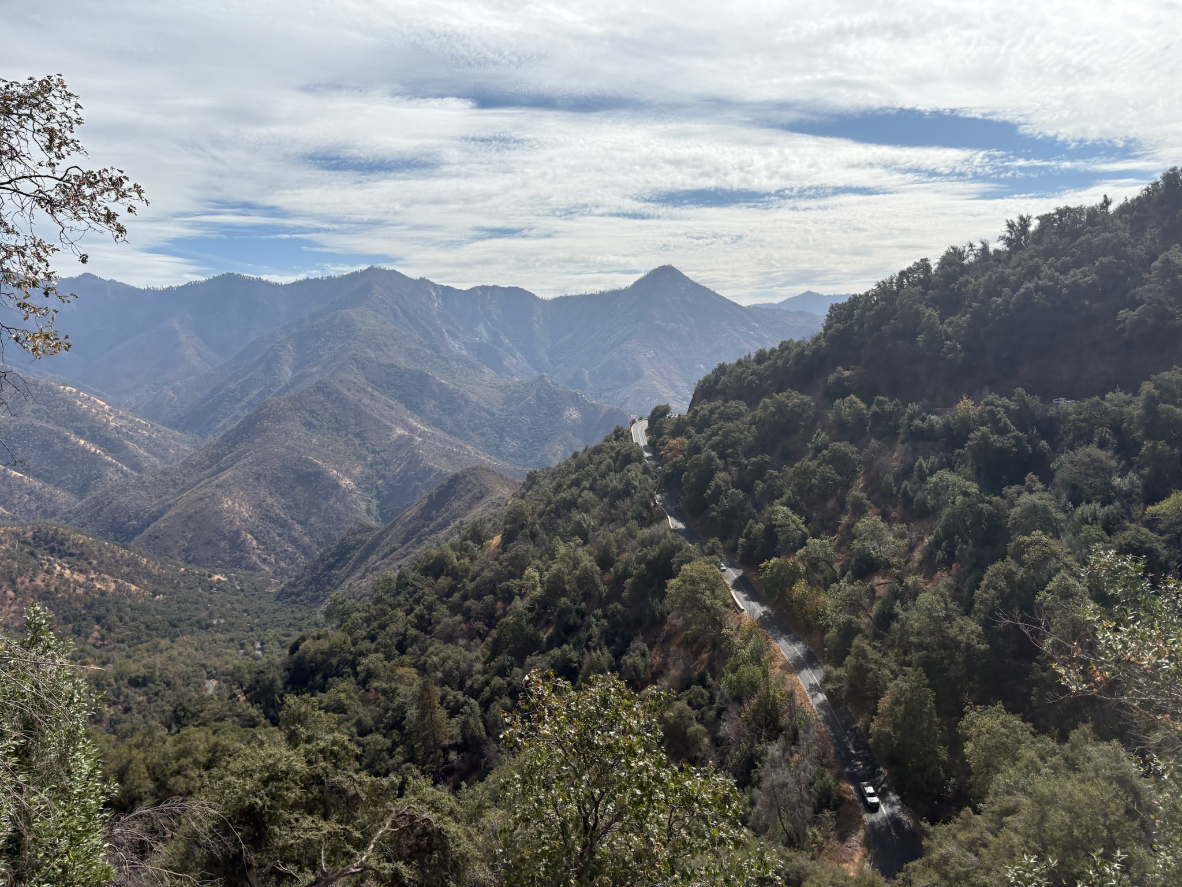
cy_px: 444
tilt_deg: -9.3
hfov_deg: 67.3
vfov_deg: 53.1
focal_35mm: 26
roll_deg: +3.7
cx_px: 591
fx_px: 888
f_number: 1.6
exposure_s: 1/6993
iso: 50
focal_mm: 5.96
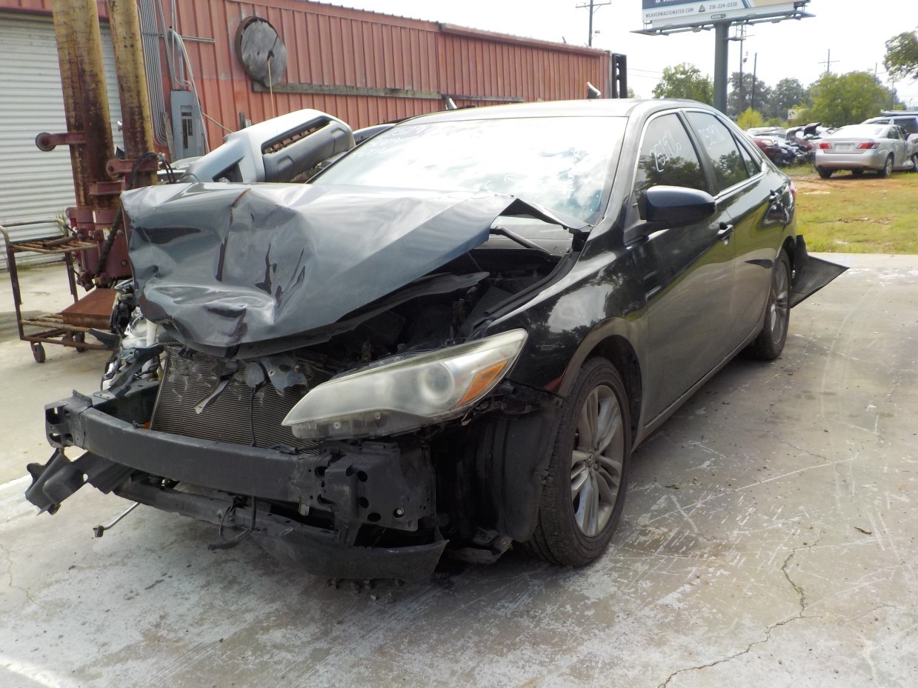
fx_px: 822
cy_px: 344
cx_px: 450
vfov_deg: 45.4
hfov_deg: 58.4
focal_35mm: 31
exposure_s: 1/640
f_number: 3.3
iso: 125
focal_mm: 4.1
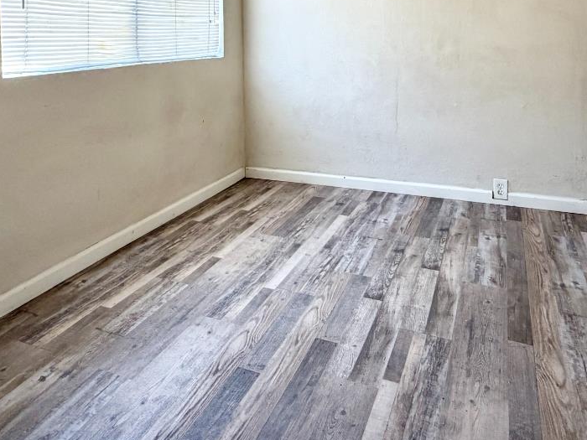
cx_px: 278
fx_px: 509
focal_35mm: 30
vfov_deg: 42.8
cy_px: 43
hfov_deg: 59.9
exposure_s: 1/121
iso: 200
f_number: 2.2
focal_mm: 2.22
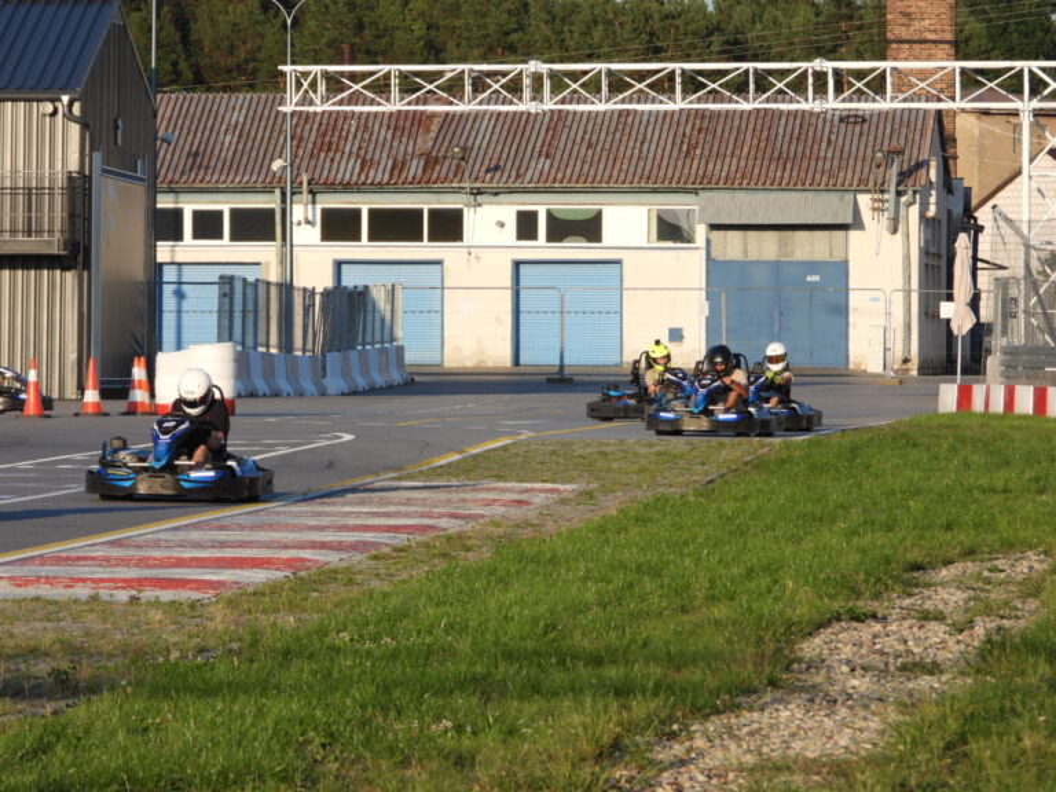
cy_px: 396
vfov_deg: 5.0
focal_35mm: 300
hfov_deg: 6.6
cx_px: 528
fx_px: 9152
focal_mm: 53.9
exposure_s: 1/500
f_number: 4.5
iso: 100
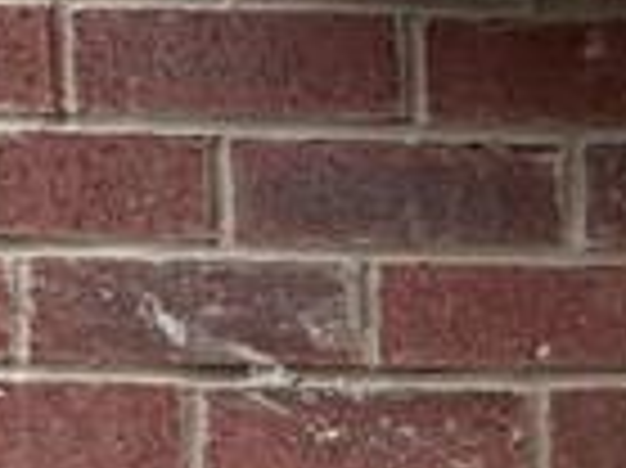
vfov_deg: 9.1
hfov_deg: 12.2
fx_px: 1861
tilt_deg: -2.0
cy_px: 1660
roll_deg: +0.1
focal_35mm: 103
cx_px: 1738
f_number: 2.2
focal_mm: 2.22
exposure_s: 1/664
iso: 40
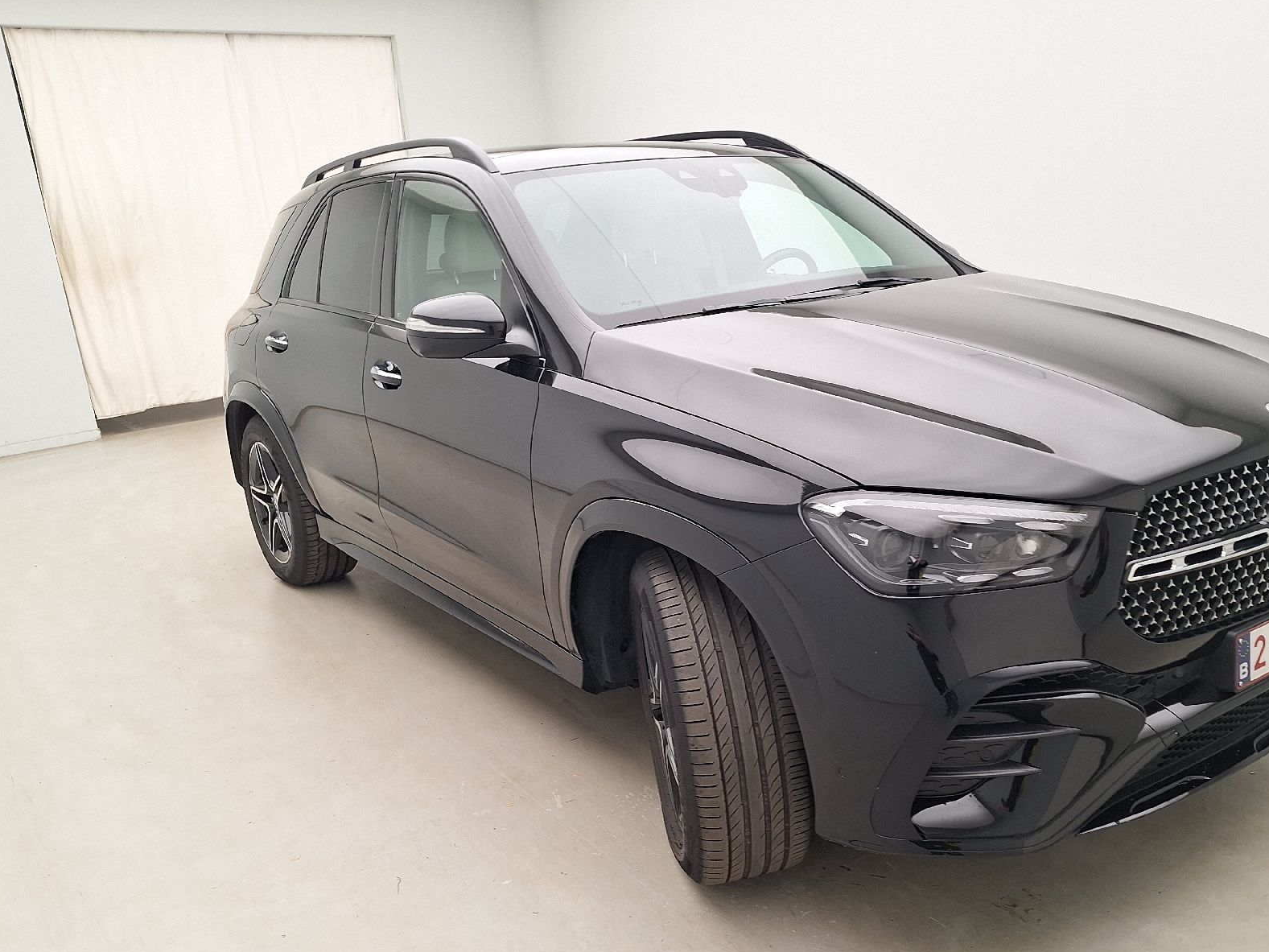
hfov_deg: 63.3
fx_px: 1027
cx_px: 700
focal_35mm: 28
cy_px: 531
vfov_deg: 49.6
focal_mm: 5.54
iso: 64
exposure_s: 1/100
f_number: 1.8
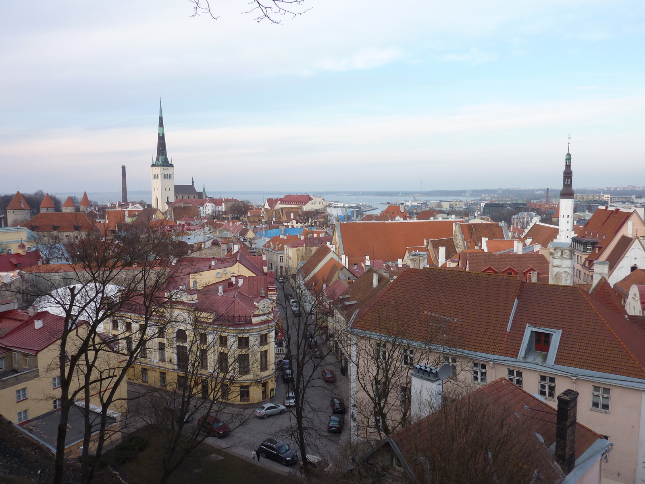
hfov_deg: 69.4
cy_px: 242
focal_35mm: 25
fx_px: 466
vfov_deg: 54.9
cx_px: 322
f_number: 4
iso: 80
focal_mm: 4.1
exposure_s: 1/125
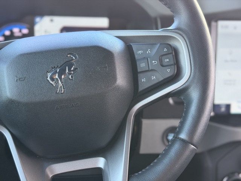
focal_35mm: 48
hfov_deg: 39.7
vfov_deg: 30.3
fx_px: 334
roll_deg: -3.5
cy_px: 90
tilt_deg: -19.1
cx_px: 120
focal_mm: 6.76
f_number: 1.78
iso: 250
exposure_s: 1/60
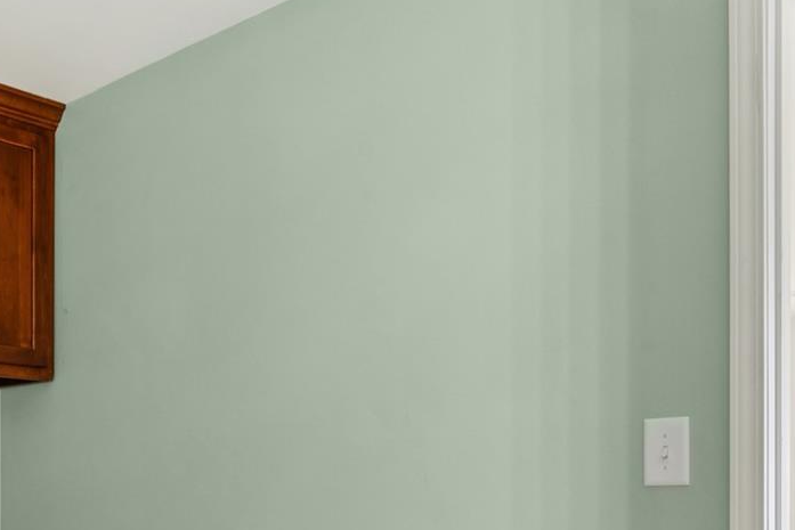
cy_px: 512
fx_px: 1051
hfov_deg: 39.9
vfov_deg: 27.0
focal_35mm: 48
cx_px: 167
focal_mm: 16.2
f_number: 13
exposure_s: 1.6
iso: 100
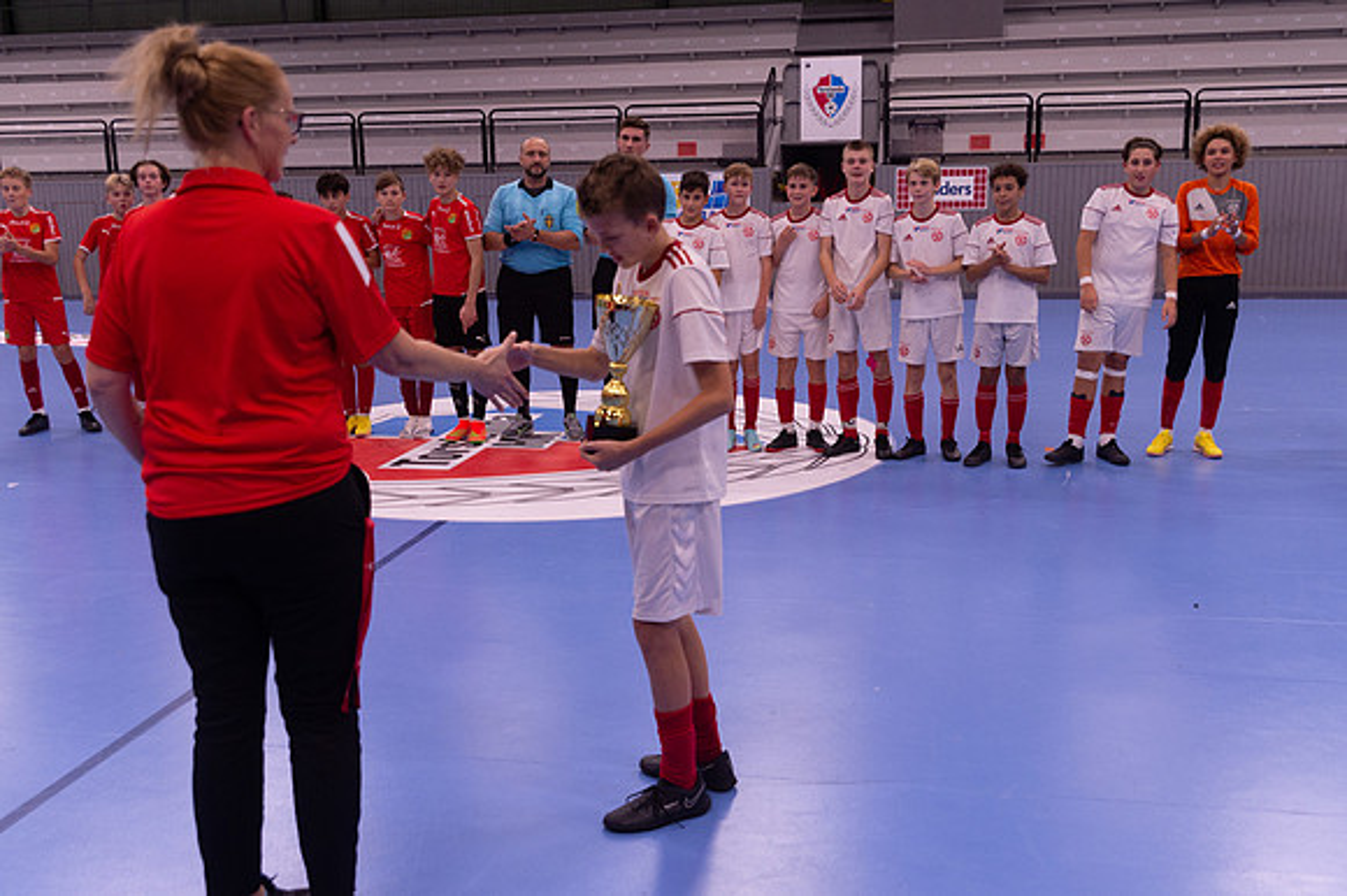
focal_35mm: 36
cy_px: 448
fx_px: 1330
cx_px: 674
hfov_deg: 53.7
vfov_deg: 37.2
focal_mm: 35
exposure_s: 1/320
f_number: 3.2
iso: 1800
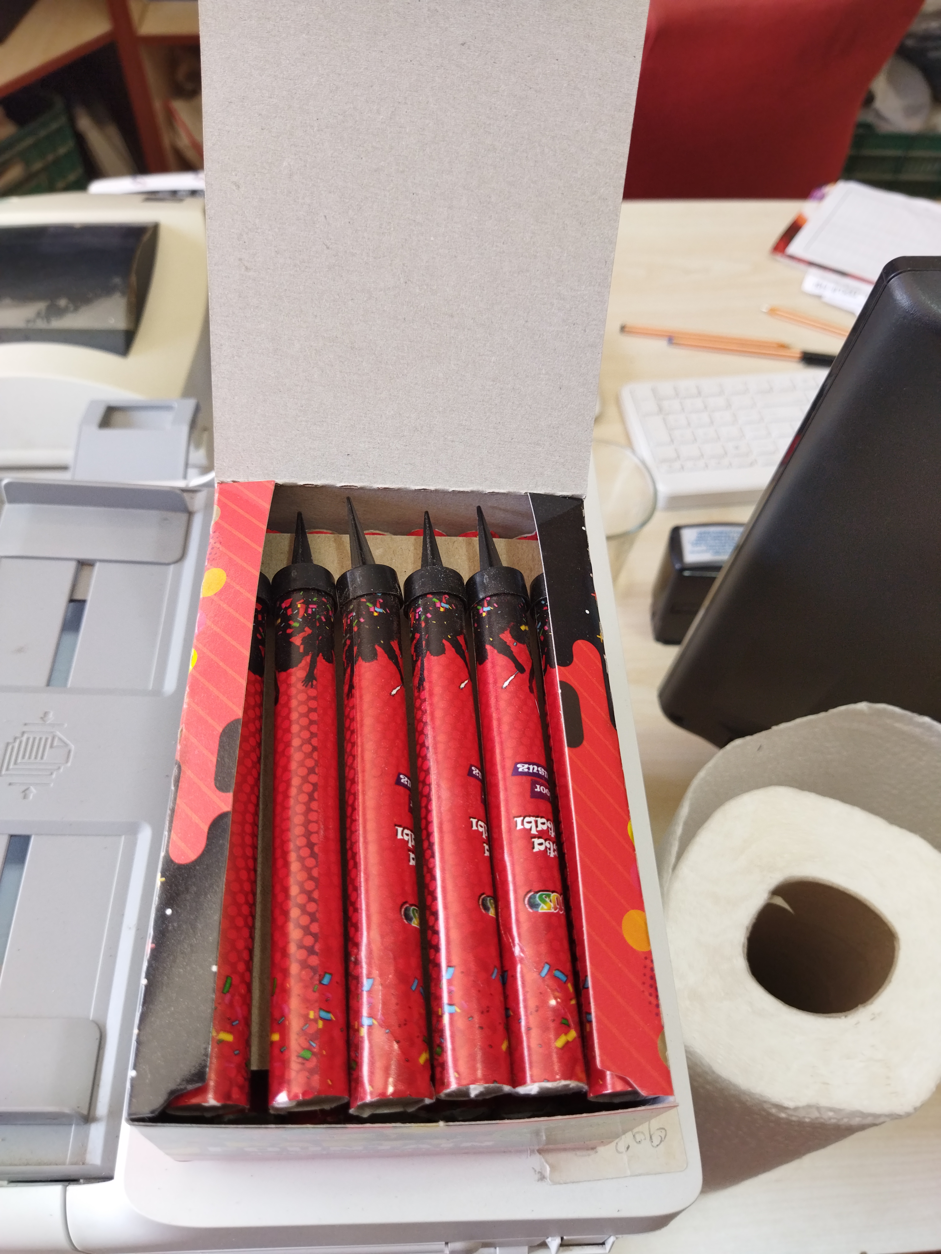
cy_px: 627
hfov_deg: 51.4
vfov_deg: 65.3
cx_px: 470
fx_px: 979
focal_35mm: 27
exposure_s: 1/50
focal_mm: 4.71
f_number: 1.79
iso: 128
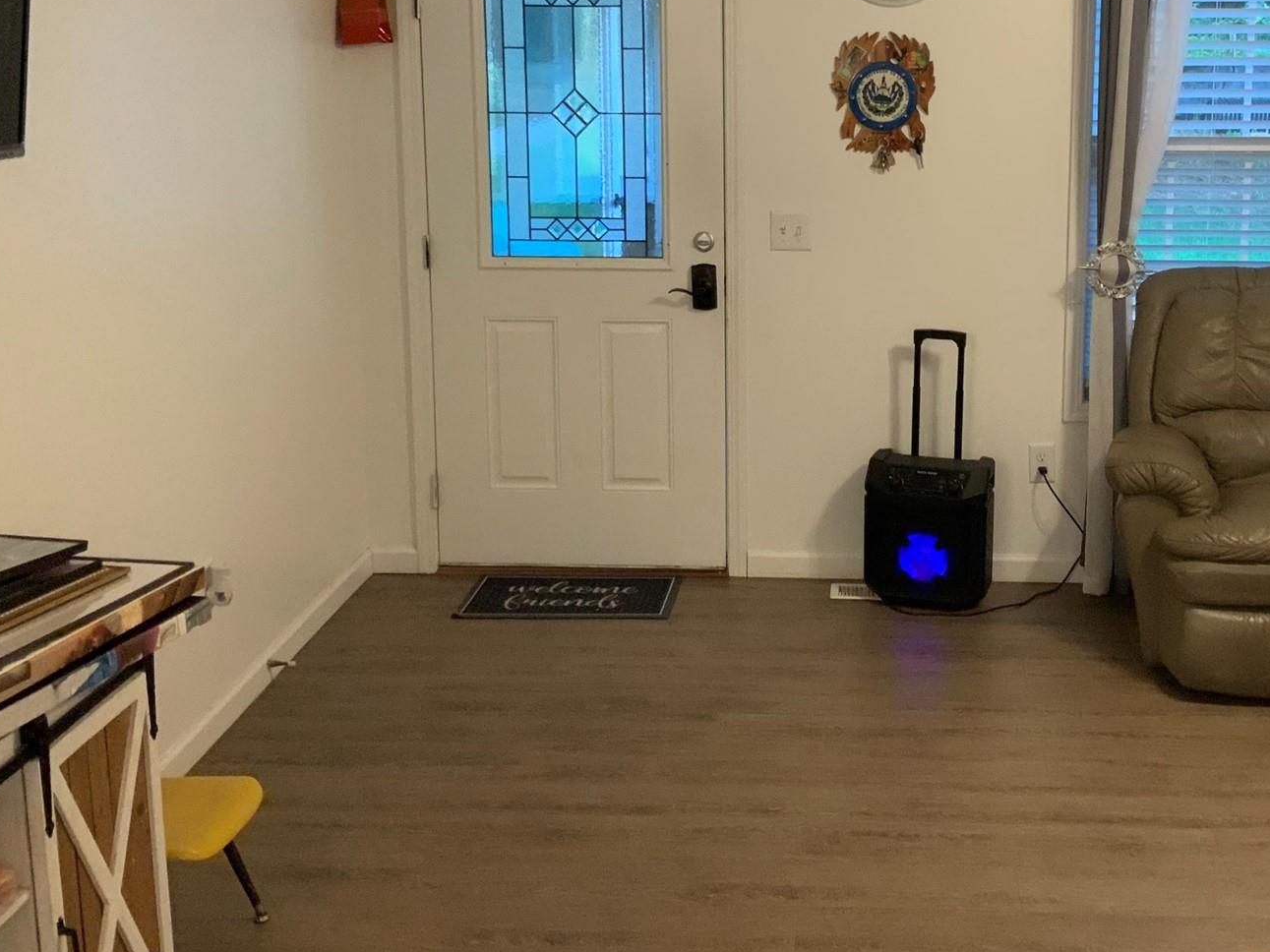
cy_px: 300
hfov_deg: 40.8
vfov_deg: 31.2
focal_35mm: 46
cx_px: 822
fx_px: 1688
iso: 200
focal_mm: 3
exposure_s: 1/60
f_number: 1.8
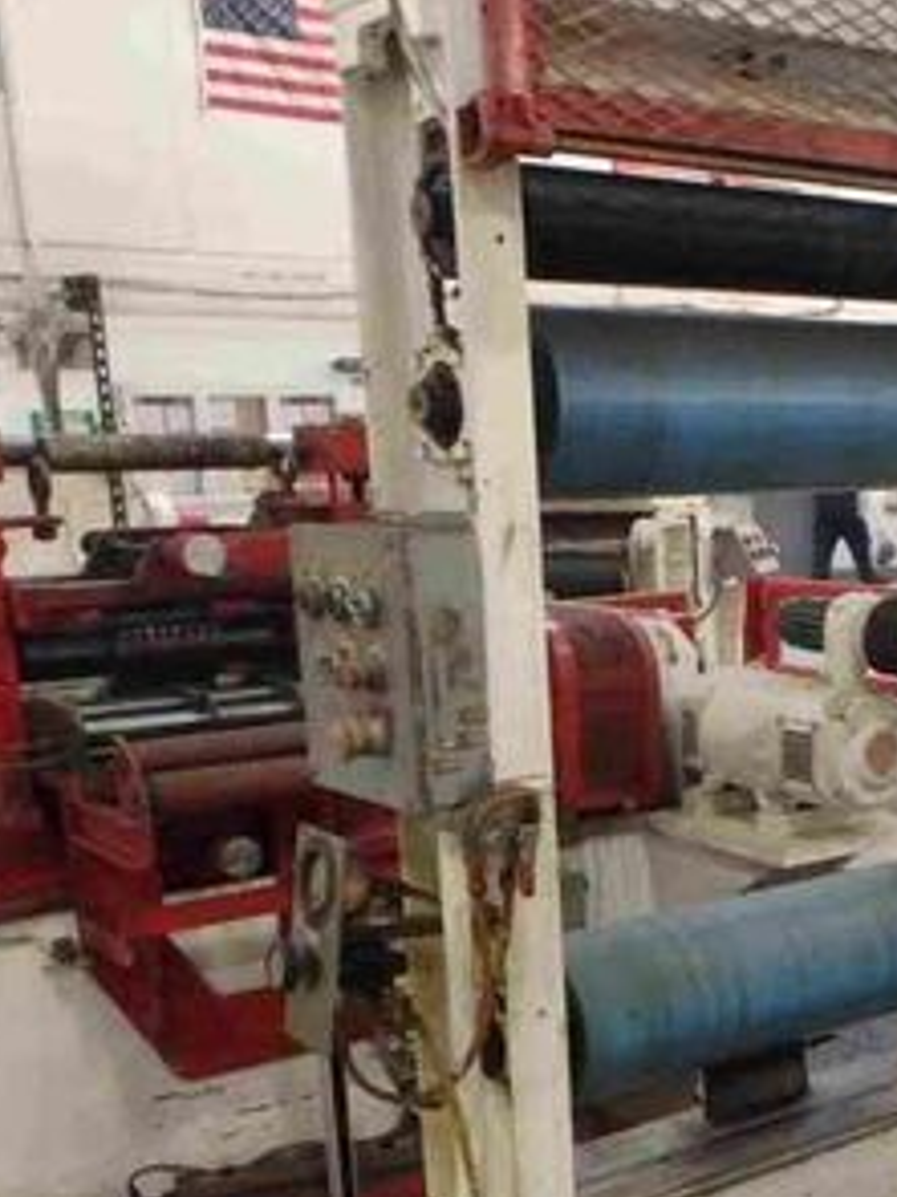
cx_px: 842
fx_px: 1625
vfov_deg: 39.0
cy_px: 941
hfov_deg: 29.3
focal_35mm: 47
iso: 800
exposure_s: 1/20
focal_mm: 3.7
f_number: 3.5
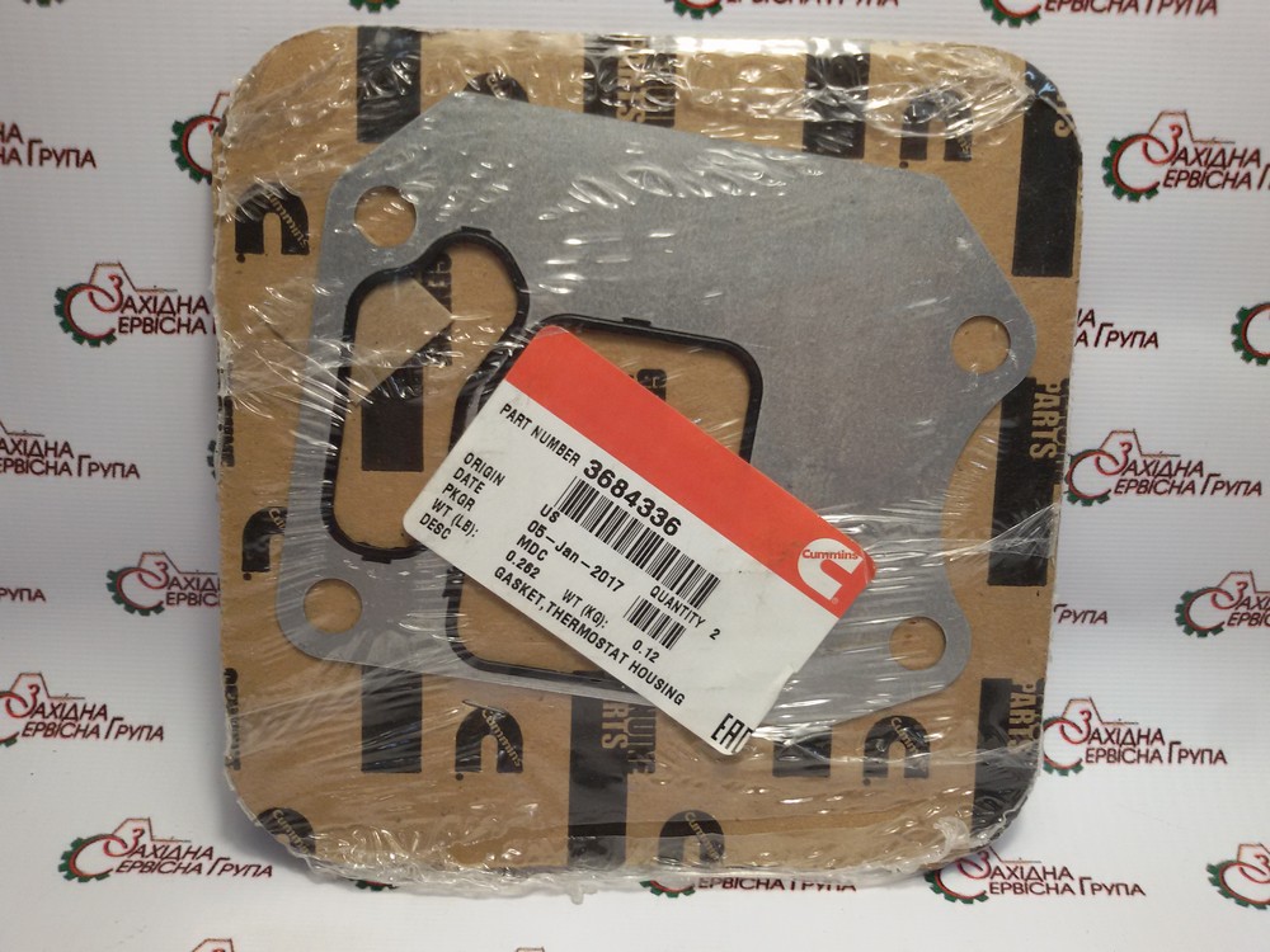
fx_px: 1137
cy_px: 476
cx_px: 635
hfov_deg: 58.4
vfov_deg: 45.4
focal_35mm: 31
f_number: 2.4
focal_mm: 2.93
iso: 40
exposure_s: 1/50
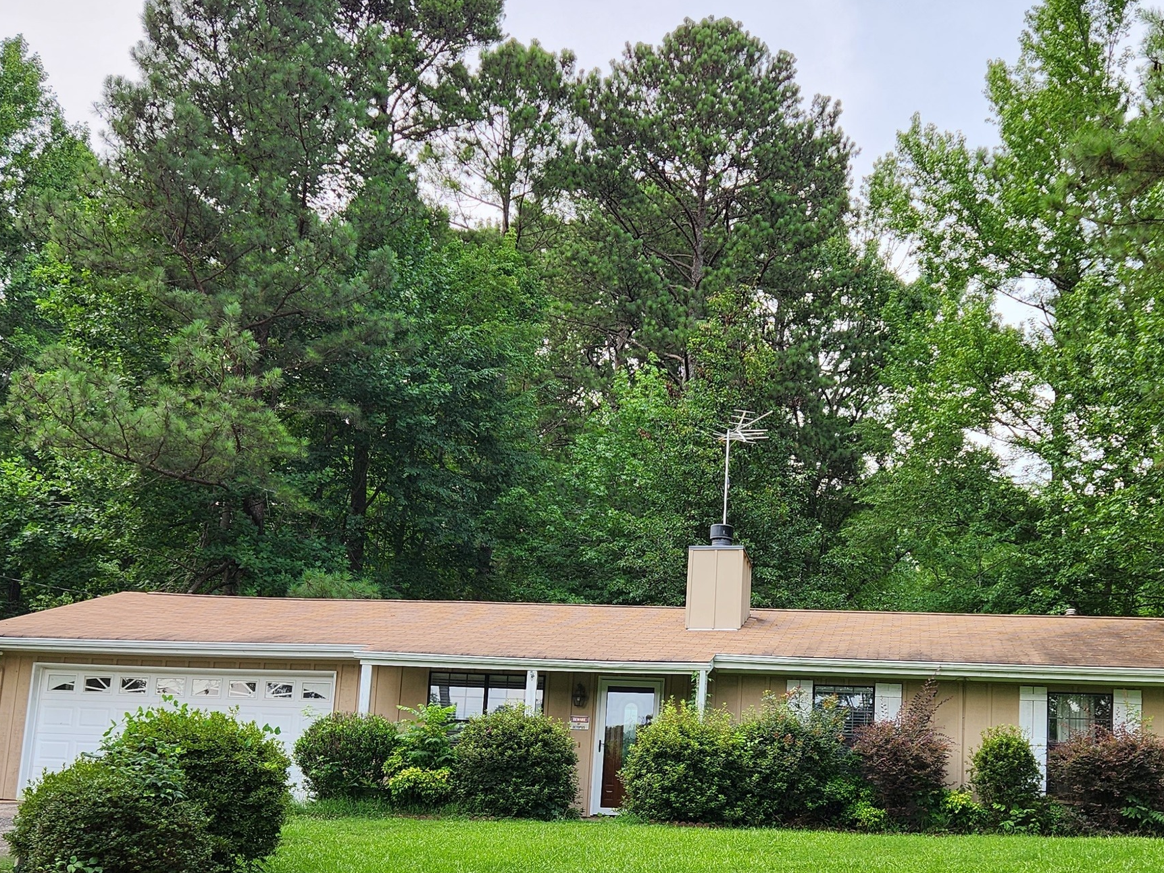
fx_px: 1379
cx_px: 716
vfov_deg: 34.4
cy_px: 656
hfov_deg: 45.4
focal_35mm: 41
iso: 20
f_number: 1.8
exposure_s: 1/198
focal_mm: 5.4
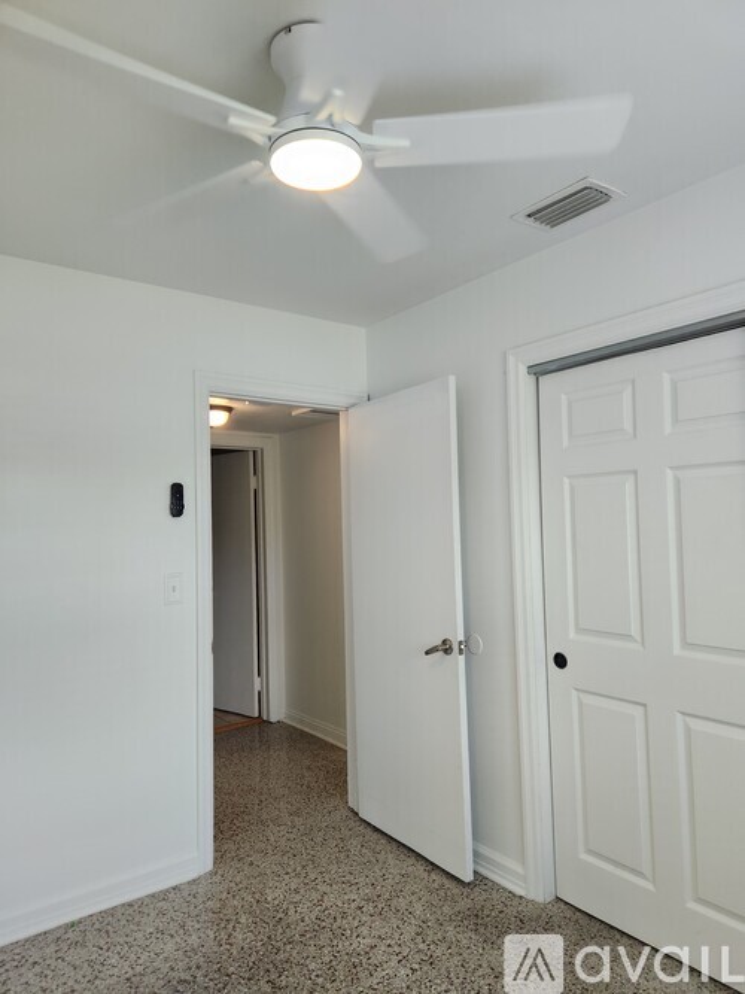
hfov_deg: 58.9
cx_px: 372
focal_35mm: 23
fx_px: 660
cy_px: 497
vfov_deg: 73.9
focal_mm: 5.4
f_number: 1.8
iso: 160
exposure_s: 1/180
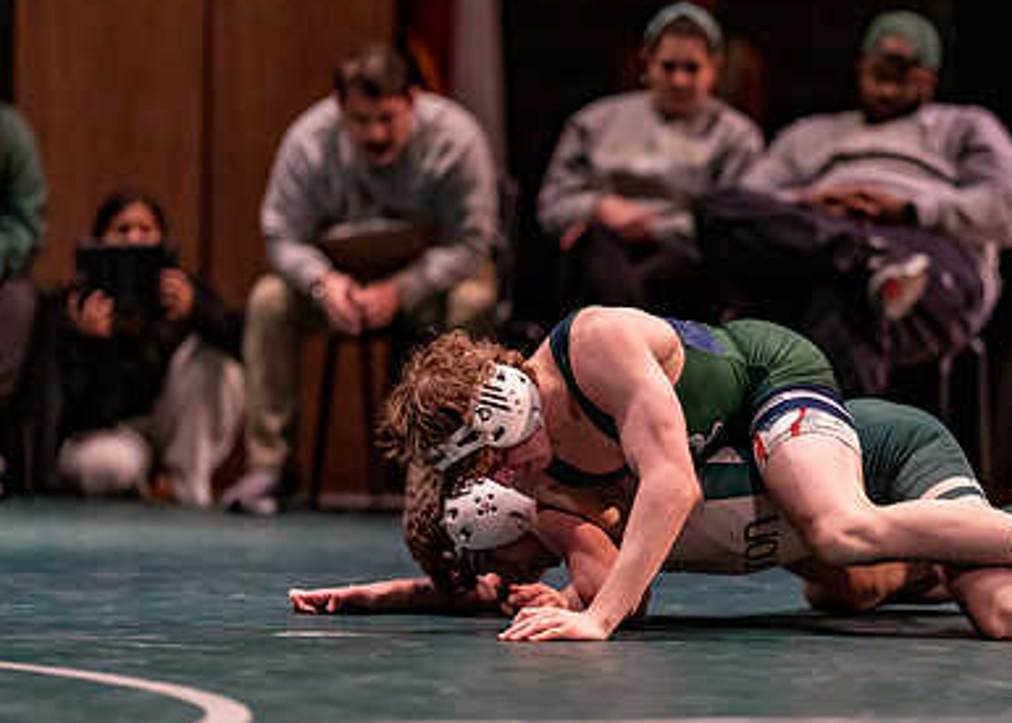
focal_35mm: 213
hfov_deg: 9.4
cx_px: 649
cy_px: 444
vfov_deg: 6.8
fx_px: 6122
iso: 2000
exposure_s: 1/800
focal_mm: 135
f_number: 1.8
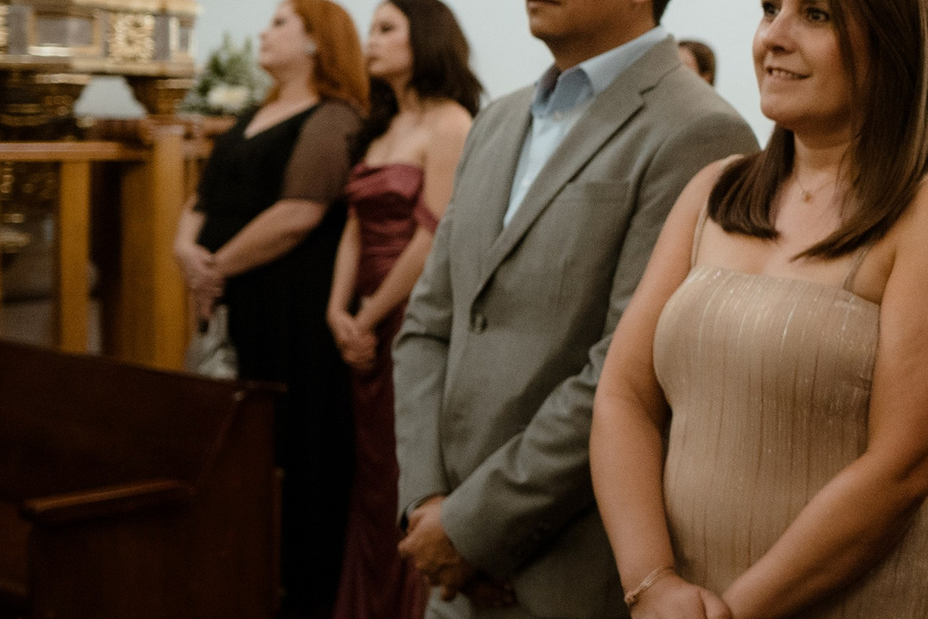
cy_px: 143
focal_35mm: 65
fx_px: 1675
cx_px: 1213
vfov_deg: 20.7
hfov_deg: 26.3
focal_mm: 16
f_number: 2
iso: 800
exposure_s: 1/200
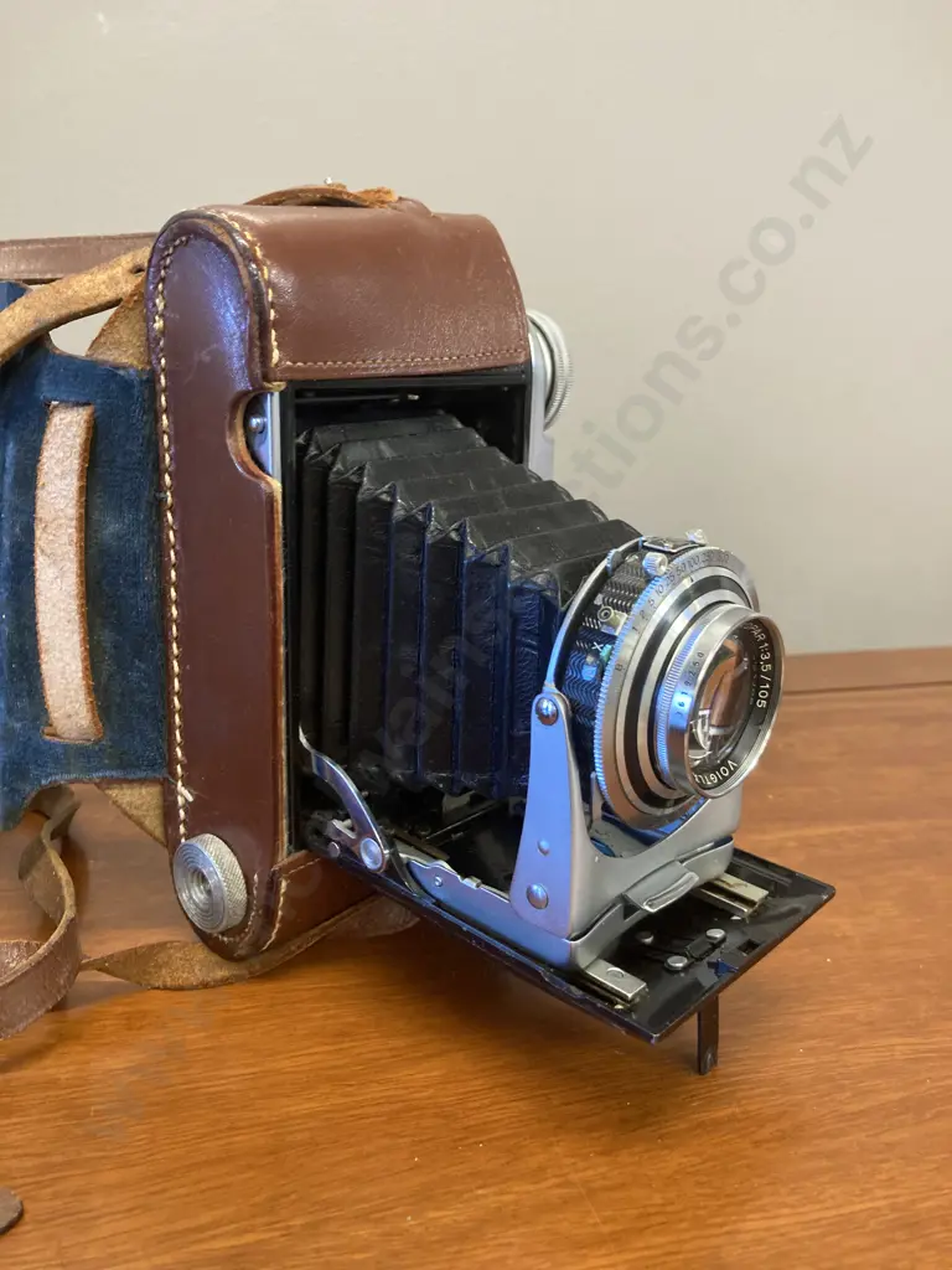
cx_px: 476
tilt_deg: -13.6
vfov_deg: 63.4
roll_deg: -0.9
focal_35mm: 28
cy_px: 635
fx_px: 1027
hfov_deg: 49.7
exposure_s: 1/50
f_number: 1.8
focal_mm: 3.99
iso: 250
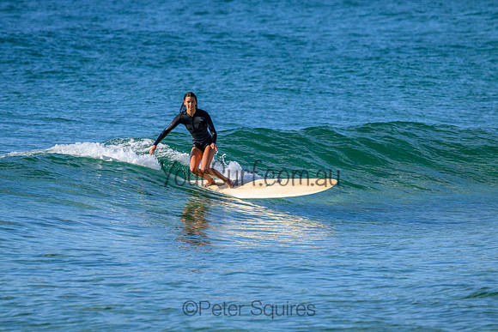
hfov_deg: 3.2
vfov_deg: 2.1
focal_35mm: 650
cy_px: 166
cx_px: 249
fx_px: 8993
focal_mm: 650
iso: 1800
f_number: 11
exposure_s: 1/2000
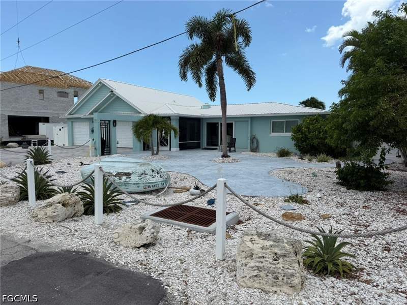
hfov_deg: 71.6
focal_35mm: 24
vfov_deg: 56.8
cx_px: 204
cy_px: 152
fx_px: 282
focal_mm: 6.76
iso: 80
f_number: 1.78
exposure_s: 1/4673
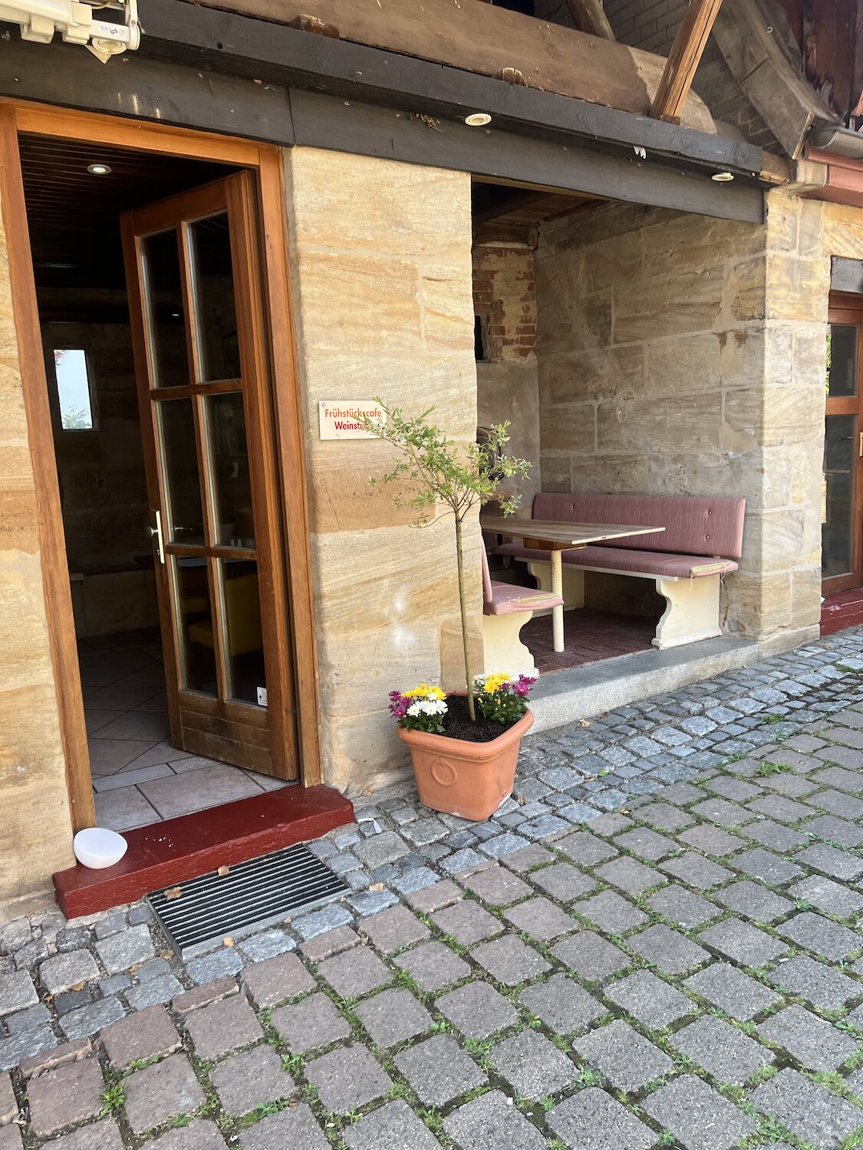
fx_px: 864
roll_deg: +0.8
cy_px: 575
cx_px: 432
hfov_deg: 53.1
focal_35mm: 26
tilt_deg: -10.0
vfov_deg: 67.3
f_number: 1.5
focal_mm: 5.7
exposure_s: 1/204
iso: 40
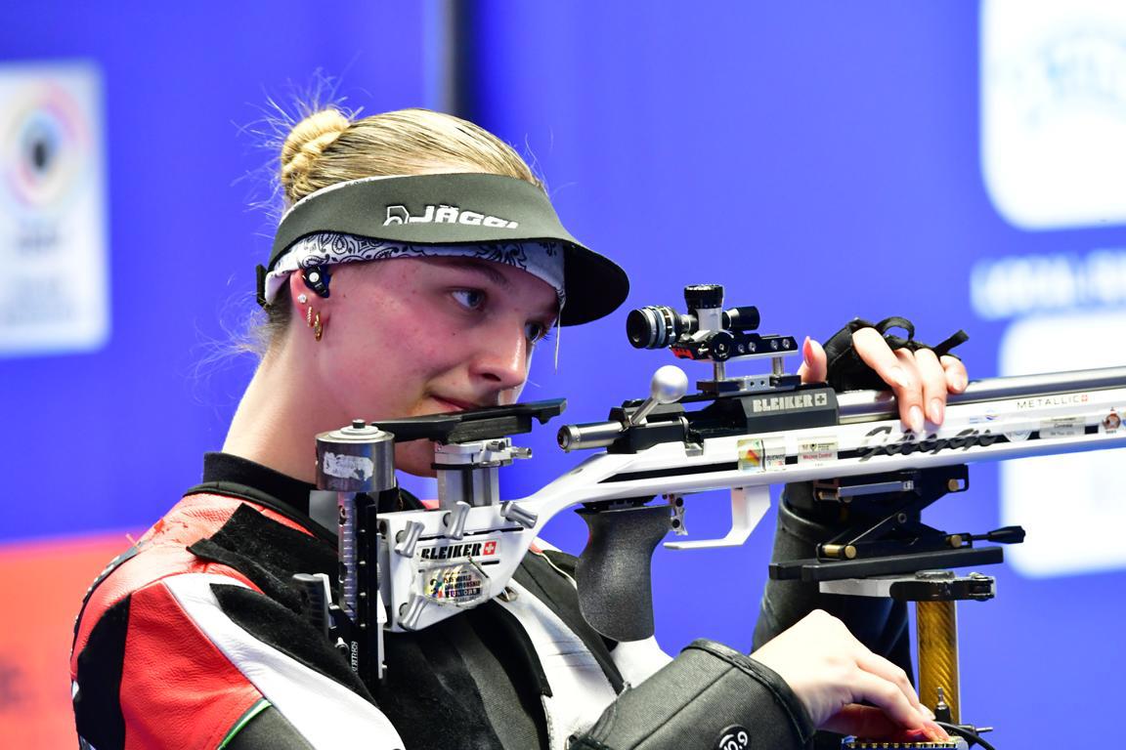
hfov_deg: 4.6
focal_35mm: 450
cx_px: 563
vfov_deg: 3.1
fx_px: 14074
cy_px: 375
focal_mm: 450
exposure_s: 1/50
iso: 5000
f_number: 9
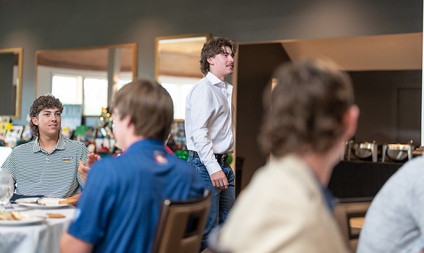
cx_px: 187
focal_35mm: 58
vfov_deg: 21.6
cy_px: 96
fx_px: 661
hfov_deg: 35.5
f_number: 1.2
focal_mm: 50
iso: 250
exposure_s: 1/320
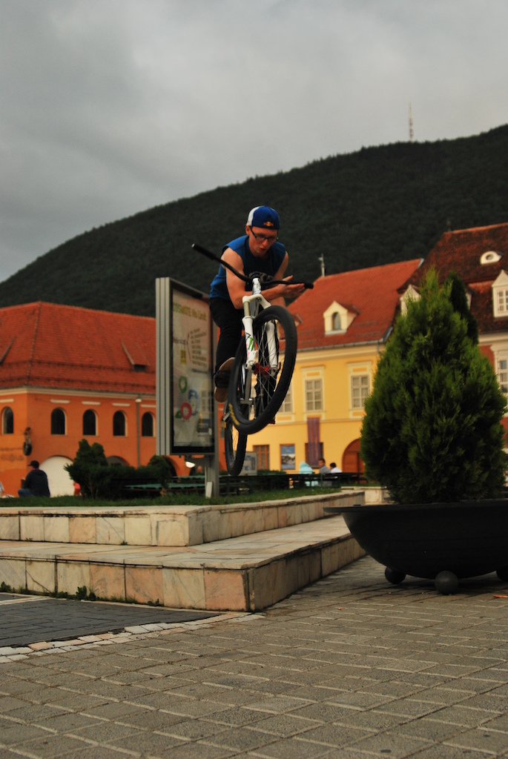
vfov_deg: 46.4
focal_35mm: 42
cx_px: 254
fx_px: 887
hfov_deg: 32.0
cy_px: 380
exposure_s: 1/400
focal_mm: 28
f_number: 2.8
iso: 400
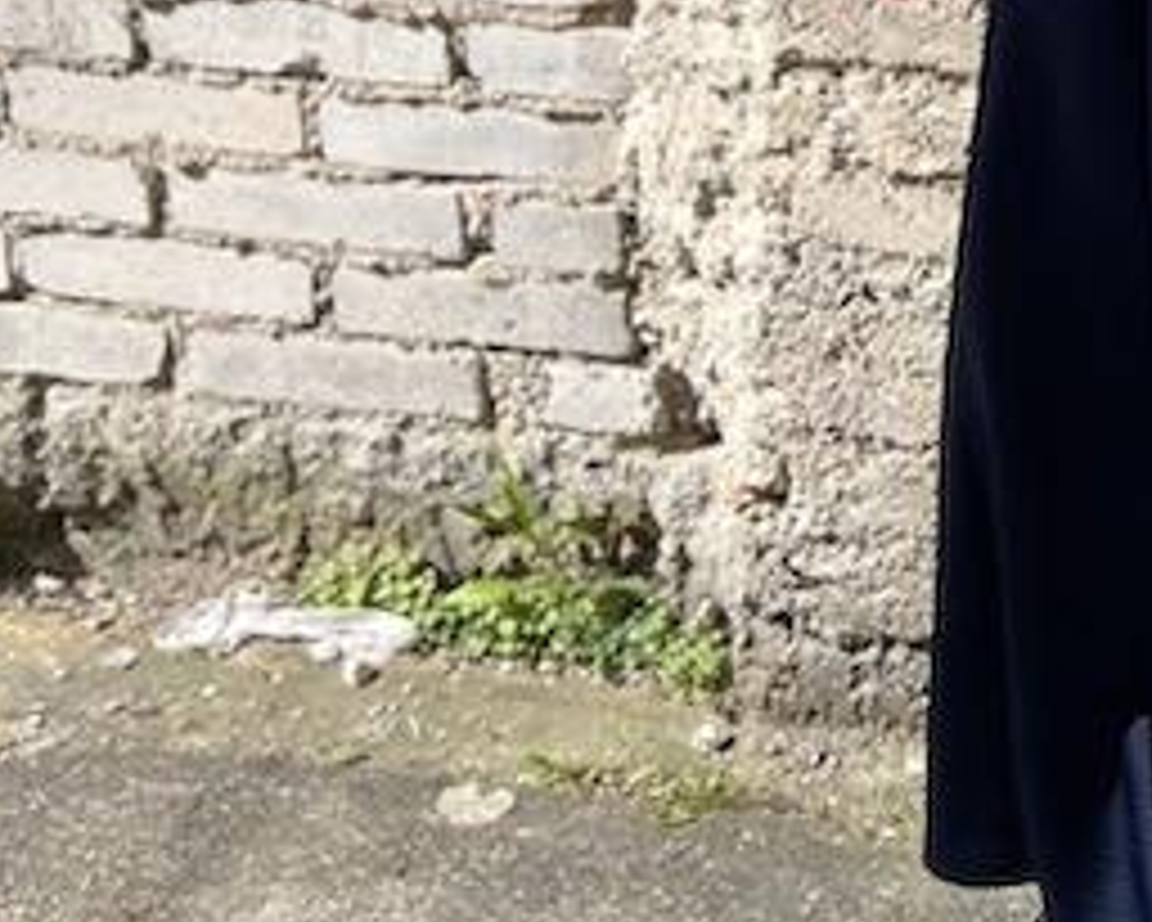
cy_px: -223
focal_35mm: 97
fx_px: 3308
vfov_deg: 15.2
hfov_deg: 18.1
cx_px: 1593
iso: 50
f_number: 1.5
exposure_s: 1/2915
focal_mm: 5.7
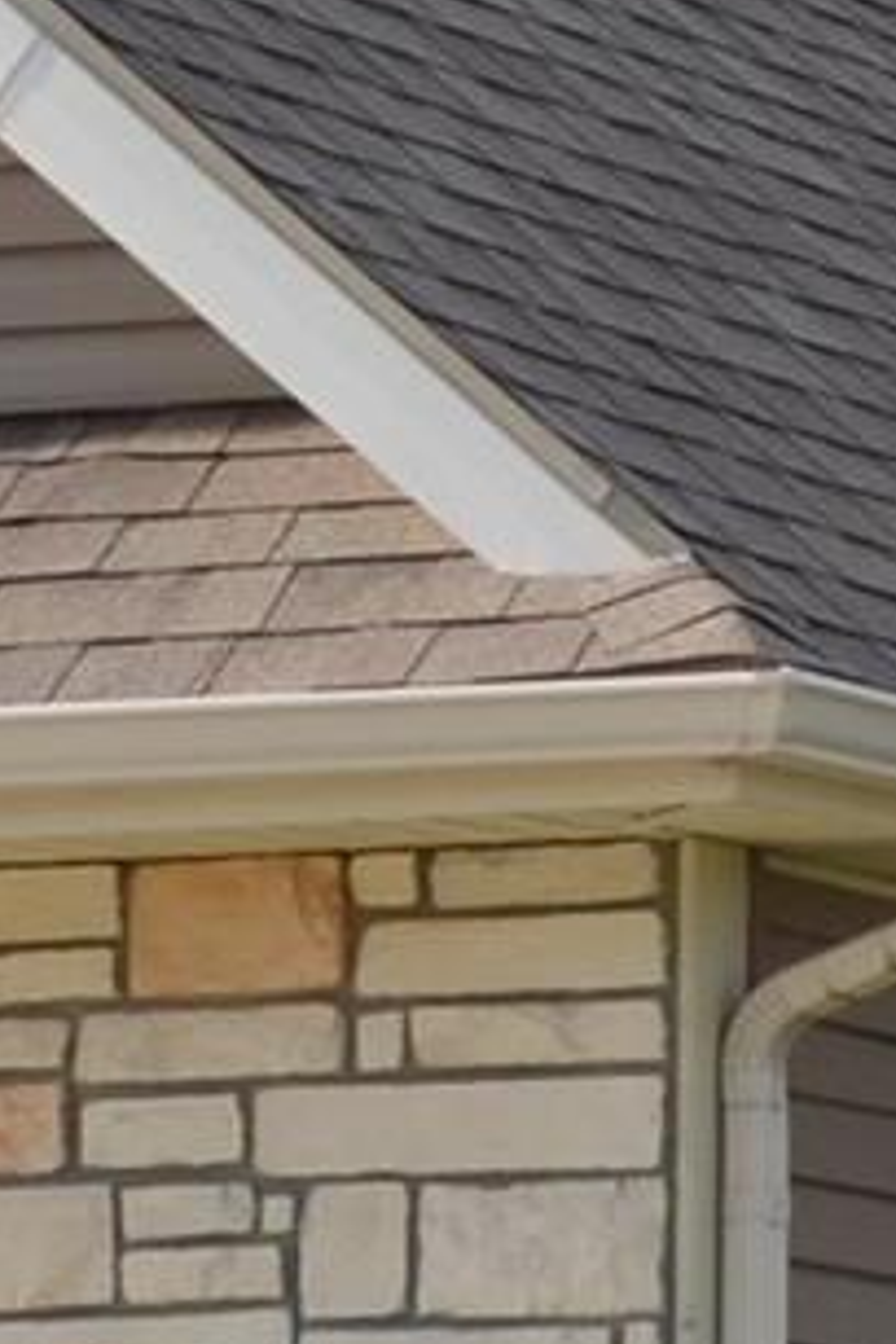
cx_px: 2793
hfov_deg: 3.7
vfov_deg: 5.7
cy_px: 567
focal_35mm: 361
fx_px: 13476
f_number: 8
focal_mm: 24
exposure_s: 1/200
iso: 100
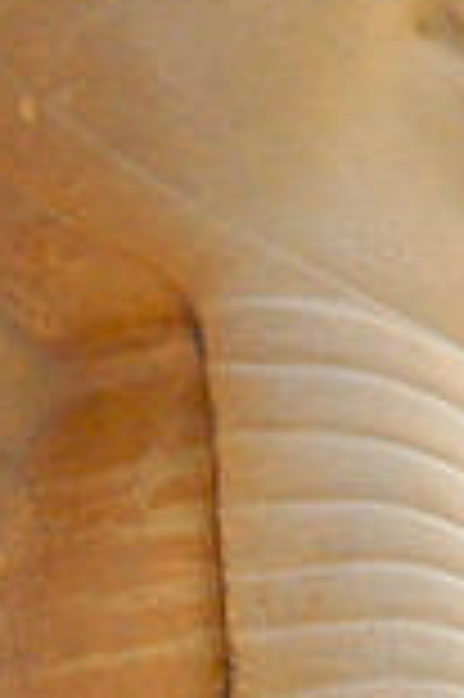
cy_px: -63
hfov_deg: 4.5
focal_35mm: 304
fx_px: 5890
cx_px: 327
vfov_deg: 6.8
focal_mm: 70
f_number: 7.1
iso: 3200
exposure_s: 1/200
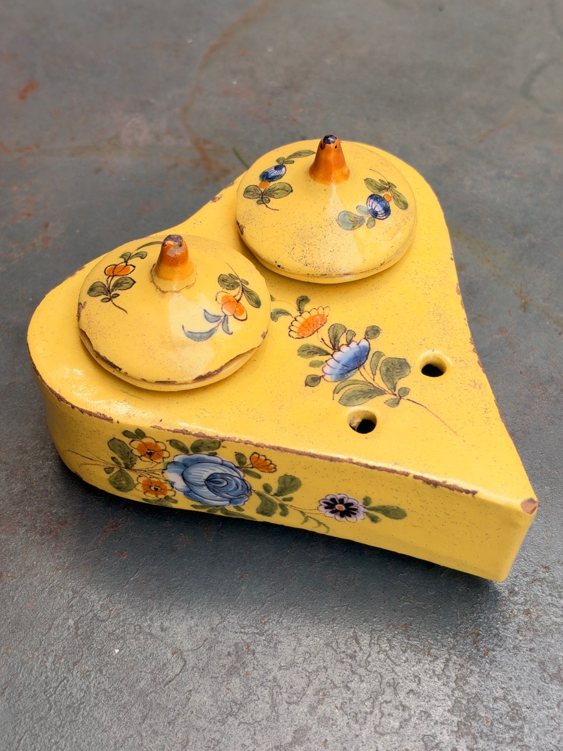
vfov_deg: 39.7
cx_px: 282
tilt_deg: -55.7
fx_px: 1041
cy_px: 376
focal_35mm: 48
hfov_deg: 30.3
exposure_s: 1/350
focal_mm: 6.93
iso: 64
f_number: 1.8
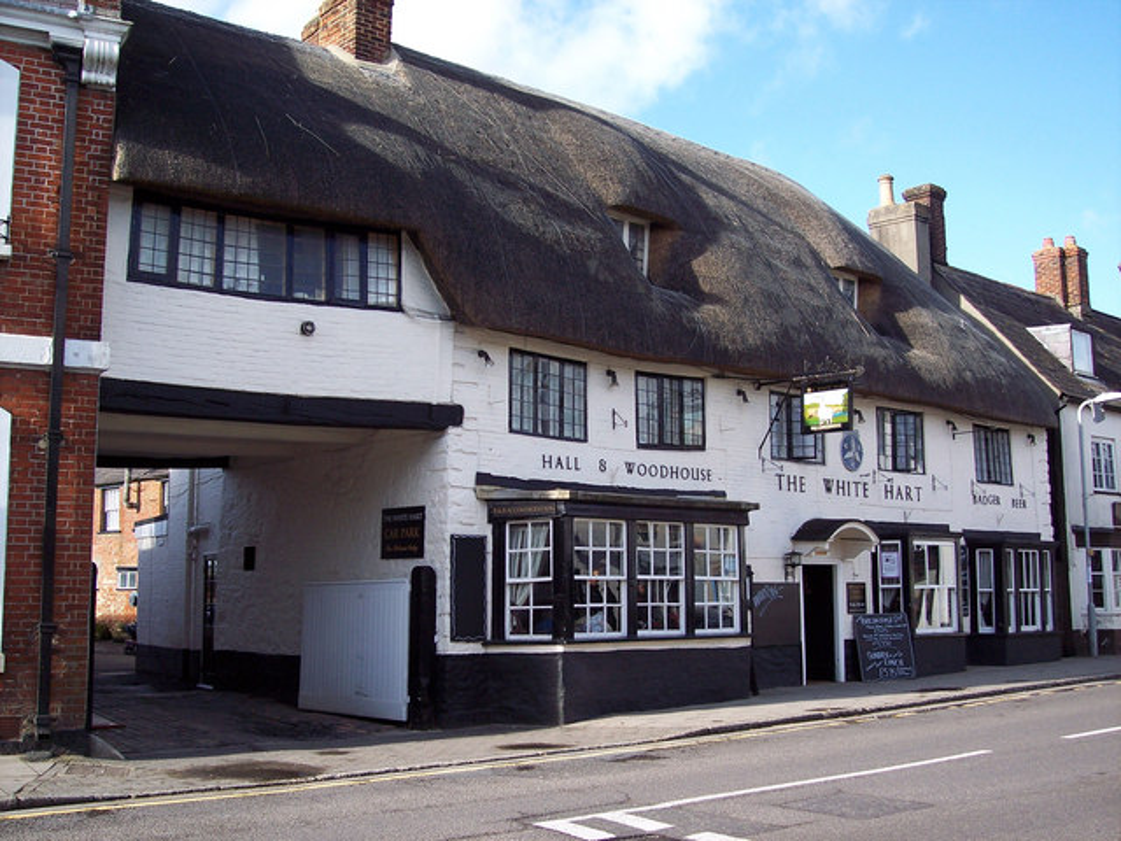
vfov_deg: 36.8
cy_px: 420
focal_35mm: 39
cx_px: 560
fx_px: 1263
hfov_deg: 47.9
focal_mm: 8
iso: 100
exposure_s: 1/350
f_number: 3.4
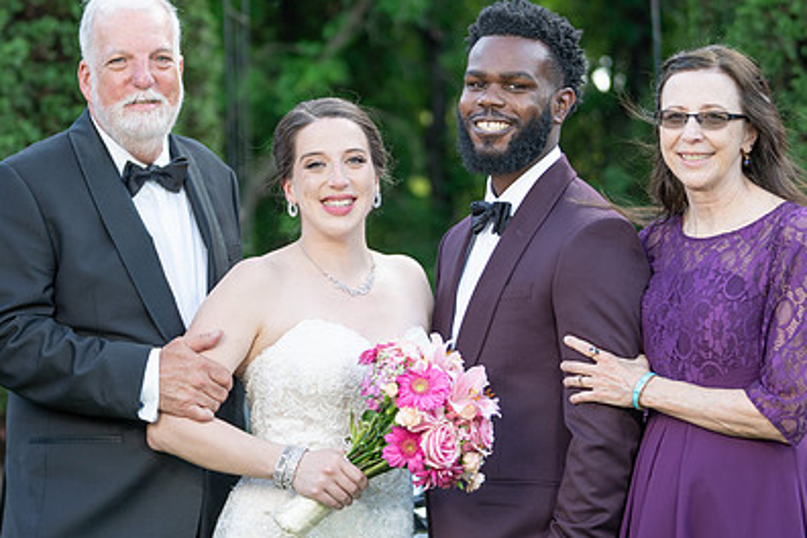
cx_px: 373
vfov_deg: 11.9
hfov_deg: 17.8
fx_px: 2578
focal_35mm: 115
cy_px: 273
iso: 160
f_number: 2.8
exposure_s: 1/200
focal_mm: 70
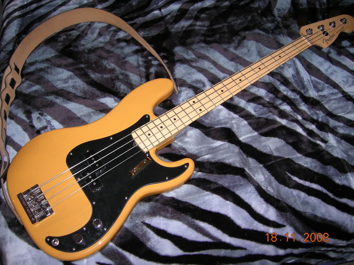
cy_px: 132
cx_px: 177
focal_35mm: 34
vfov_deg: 41.8
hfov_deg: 54.0
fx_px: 347
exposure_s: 1/60.1
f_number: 2.9
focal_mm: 5.7
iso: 50
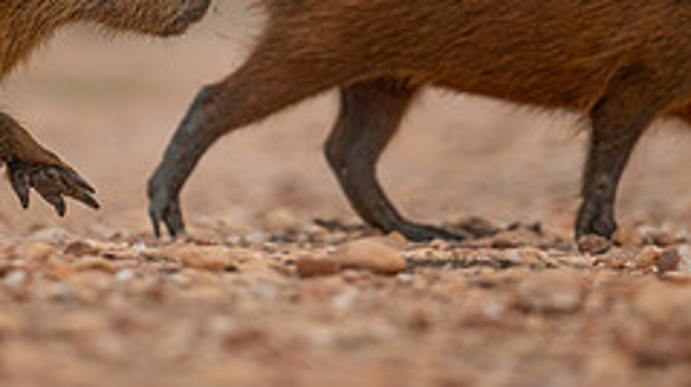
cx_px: 215
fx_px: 18803
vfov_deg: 1.2
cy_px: -46
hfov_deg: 2.1
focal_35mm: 1027
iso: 280
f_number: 4.5
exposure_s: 1/1000
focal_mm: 400
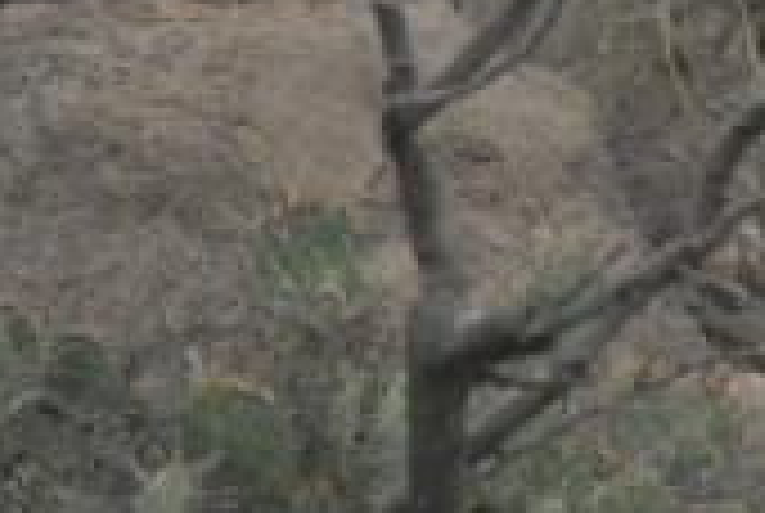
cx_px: -86
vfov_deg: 2.8
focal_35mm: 493
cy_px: -430
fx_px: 10494
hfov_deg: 4.2
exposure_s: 1/640
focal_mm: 70
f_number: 14
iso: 1600
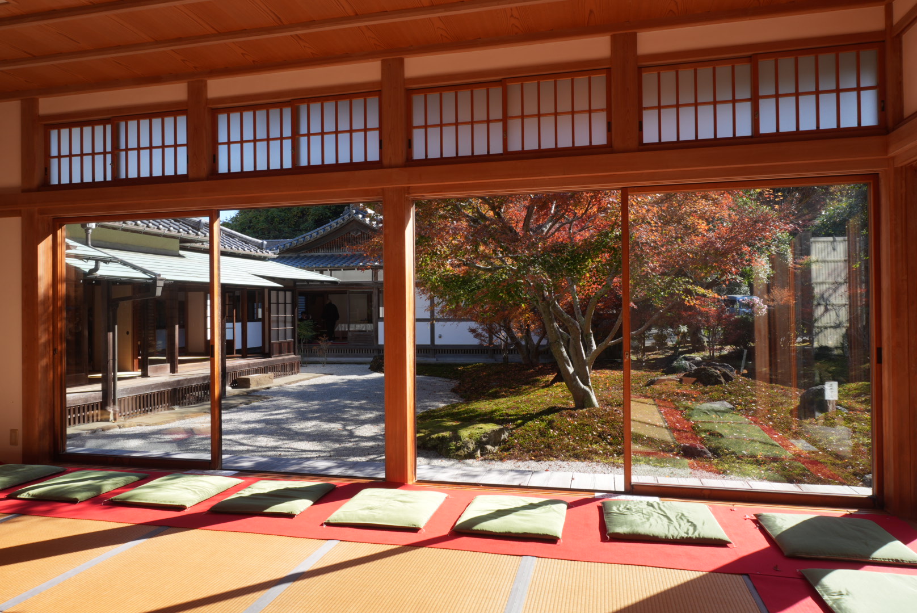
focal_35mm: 24
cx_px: 458
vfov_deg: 53.2
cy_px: 306
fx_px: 612
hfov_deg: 73.7
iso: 100
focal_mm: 16
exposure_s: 1/40
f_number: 13
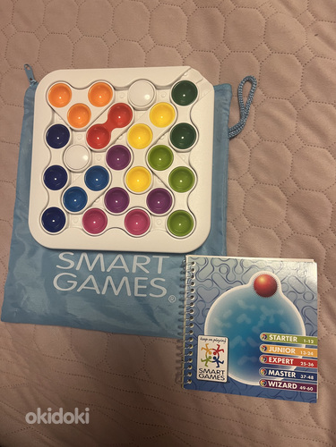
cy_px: 224
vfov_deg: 67.3
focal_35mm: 26
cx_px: 168
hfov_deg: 53.1
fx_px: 336
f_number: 1.6
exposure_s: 1/50
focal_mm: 5.1
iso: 125
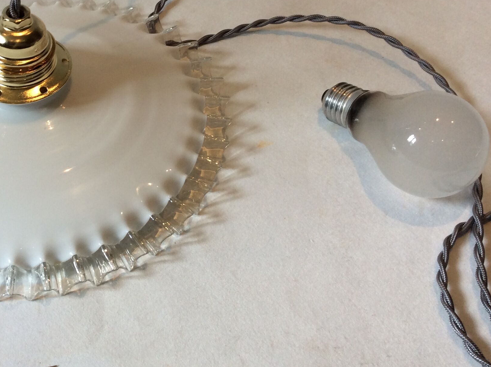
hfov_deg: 36.5
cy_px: 110
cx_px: 114
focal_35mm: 51
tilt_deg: -47.4
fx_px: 722
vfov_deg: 28.2
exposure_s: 1/33
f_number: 2.4
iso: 40
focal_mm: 3.3
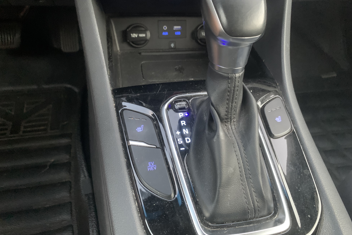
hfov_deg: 65.5
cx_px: 170
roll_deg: -3.1
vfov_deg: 46.3
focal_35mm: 28
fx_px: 274
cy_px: 103
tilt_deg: -38.5
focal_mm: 4.25
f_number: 1.8
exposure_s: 1/30
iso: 640
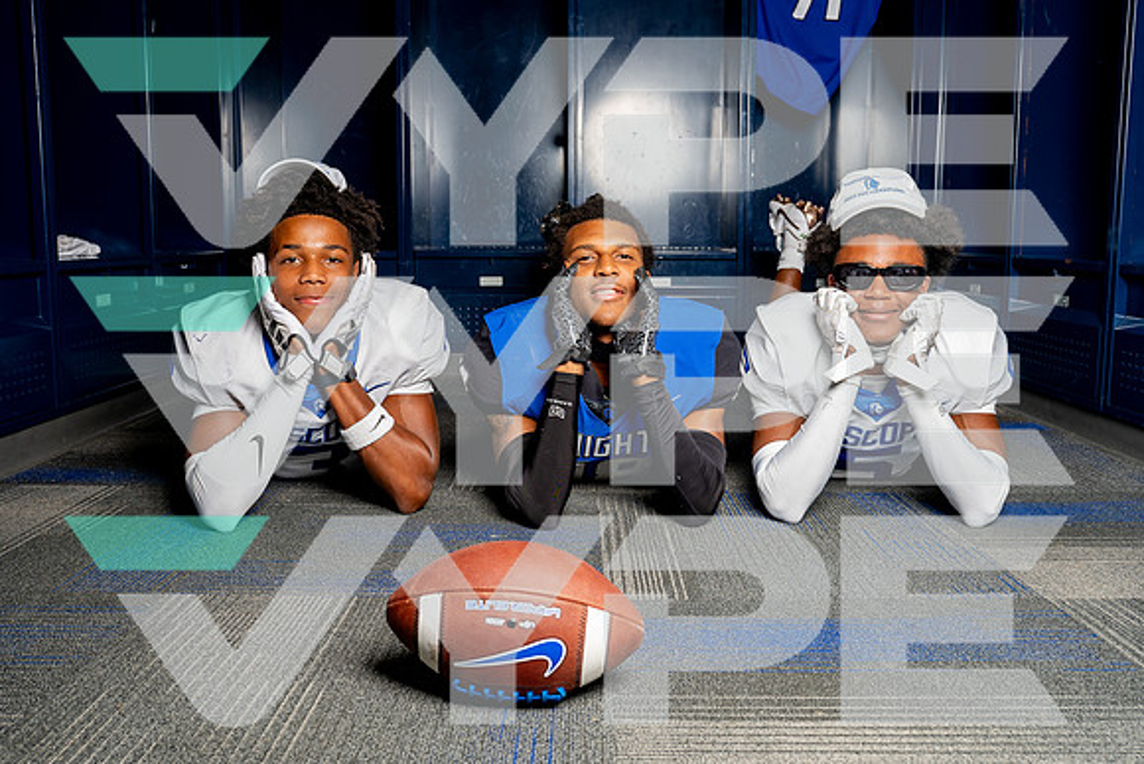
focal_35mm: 32
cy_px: 368
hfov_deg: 58.5
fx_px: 1021
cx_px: 561
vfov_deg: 41.0
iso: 100
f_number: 5.6
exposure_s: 1/250
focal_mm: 30
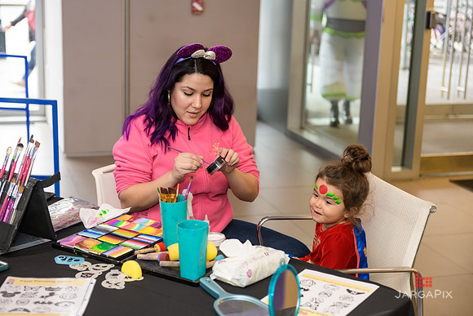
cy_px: 158
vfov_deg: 22.6
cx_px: 236
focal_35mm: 60
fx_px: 788
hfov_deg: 33.4
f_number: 3.2
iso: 1000
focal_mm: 60
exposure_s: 1/125
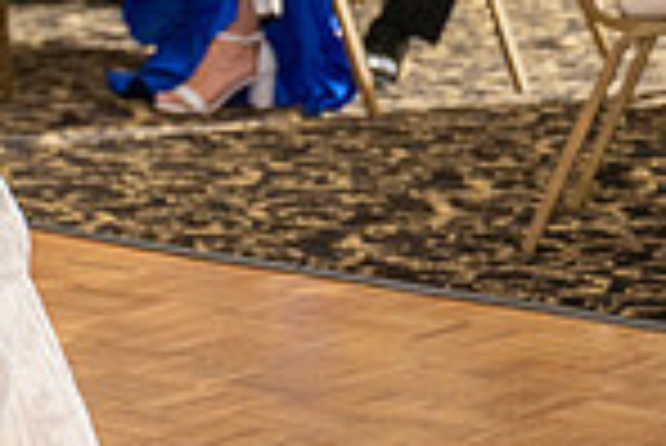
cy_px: -264
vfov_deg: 5.6
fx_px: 4500
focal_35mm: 243
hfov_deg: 8.2
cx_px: -464
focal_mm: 62
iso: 640
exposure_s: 1/160
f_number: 3.2
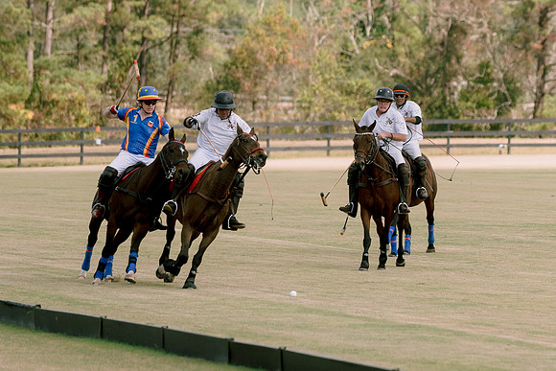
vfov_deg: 5.6
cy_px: 173
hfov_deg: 8.4
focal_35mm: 245
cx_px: 397
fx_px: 3791
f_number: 4
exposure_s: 1/4000
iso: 200
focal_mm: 150
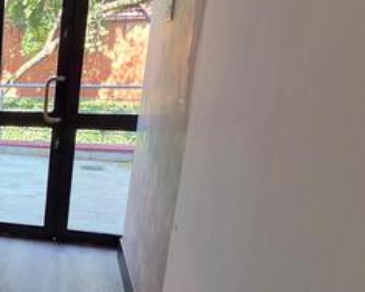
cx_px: -148
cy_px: 179
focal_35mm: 43
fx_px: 465
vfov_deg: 34.8
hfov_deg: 30.1
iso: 100
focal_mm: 2.2
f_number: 1.9
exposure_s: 1/100
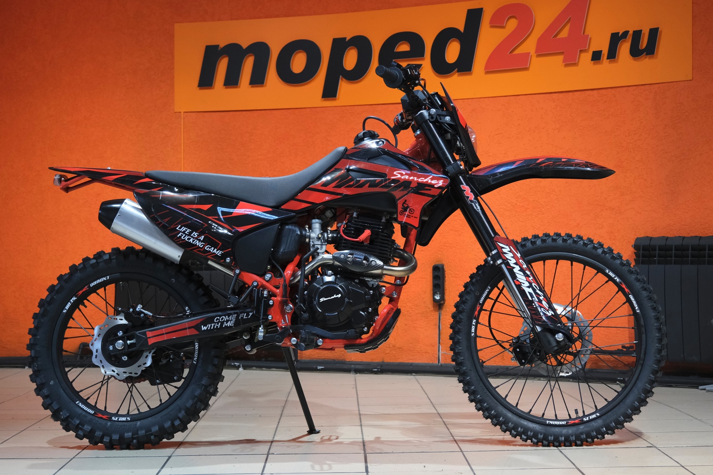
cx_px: 356
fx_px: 1169
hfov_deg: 33.9
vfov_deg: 23.0
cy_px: 238
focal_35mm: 59
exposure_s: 1/125
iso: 1600
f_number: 4
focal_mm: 39.3
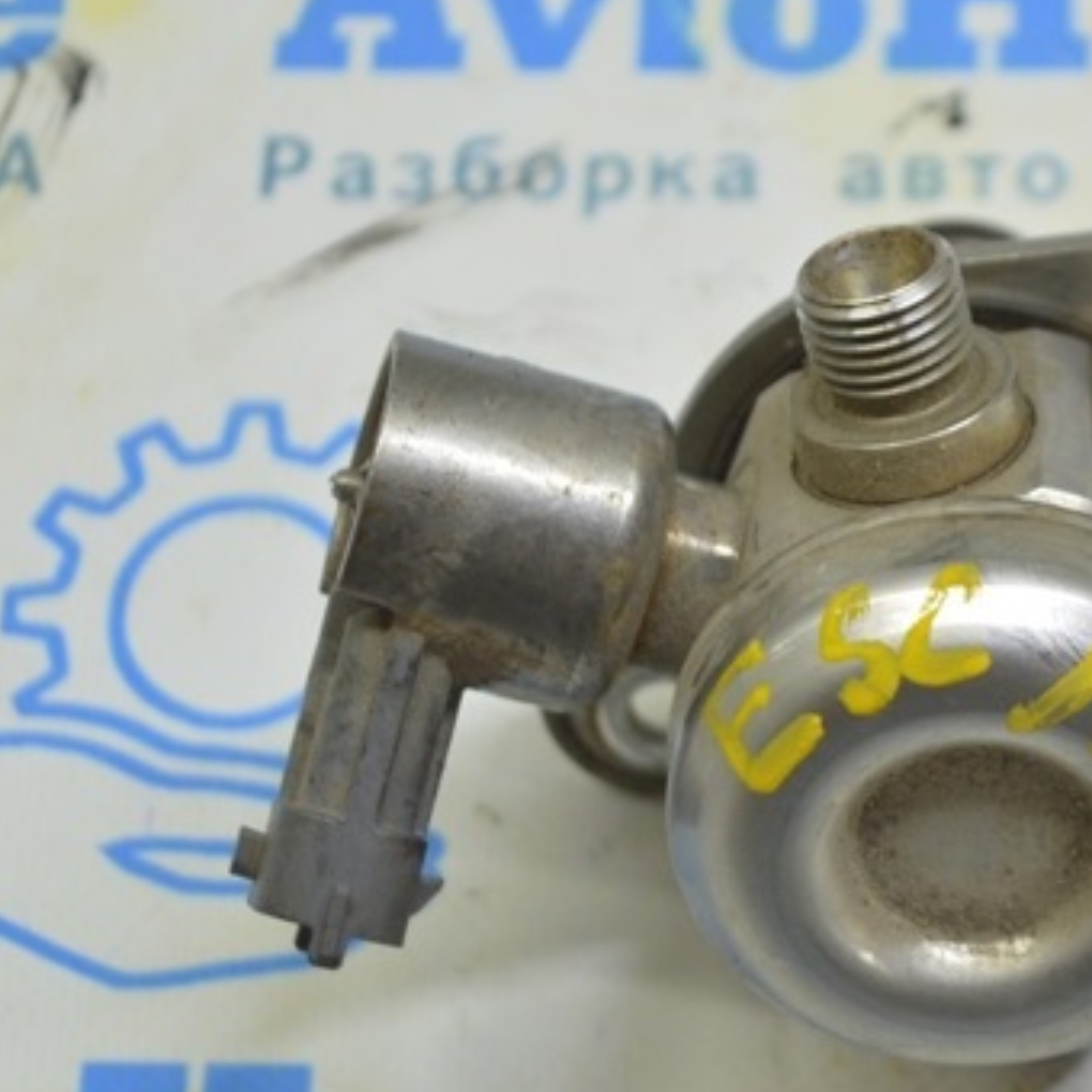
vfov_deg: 13.2
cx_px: 838
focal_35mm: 132
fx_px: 4704
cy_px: 522
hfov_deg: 13.2
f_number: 5.6
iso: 400
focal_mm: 55
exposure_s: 1/20
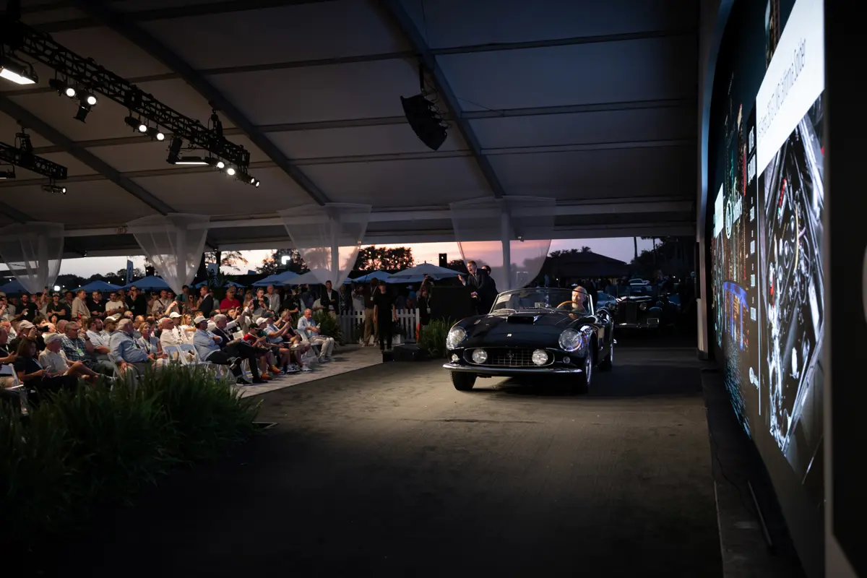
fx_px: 867
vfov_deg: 36.9
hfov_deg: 53.1
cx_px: 434
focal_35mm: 36
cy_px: 289
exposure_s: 1/100
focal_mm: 36
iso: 400
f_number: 2.8
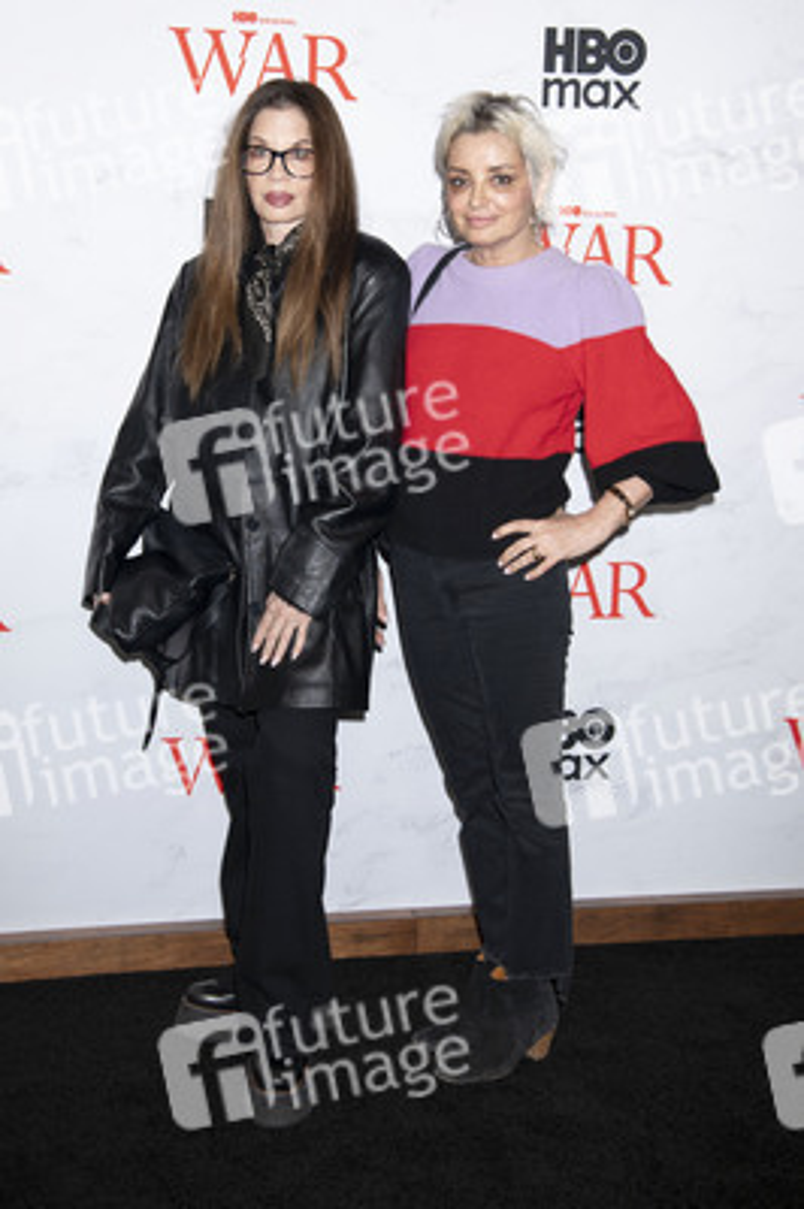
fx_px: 1611
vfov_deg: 41.1
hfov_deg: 28.0
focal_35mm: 48
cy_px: 604
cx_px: 402
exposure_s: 1/200
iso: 640
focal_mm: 48
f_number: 5
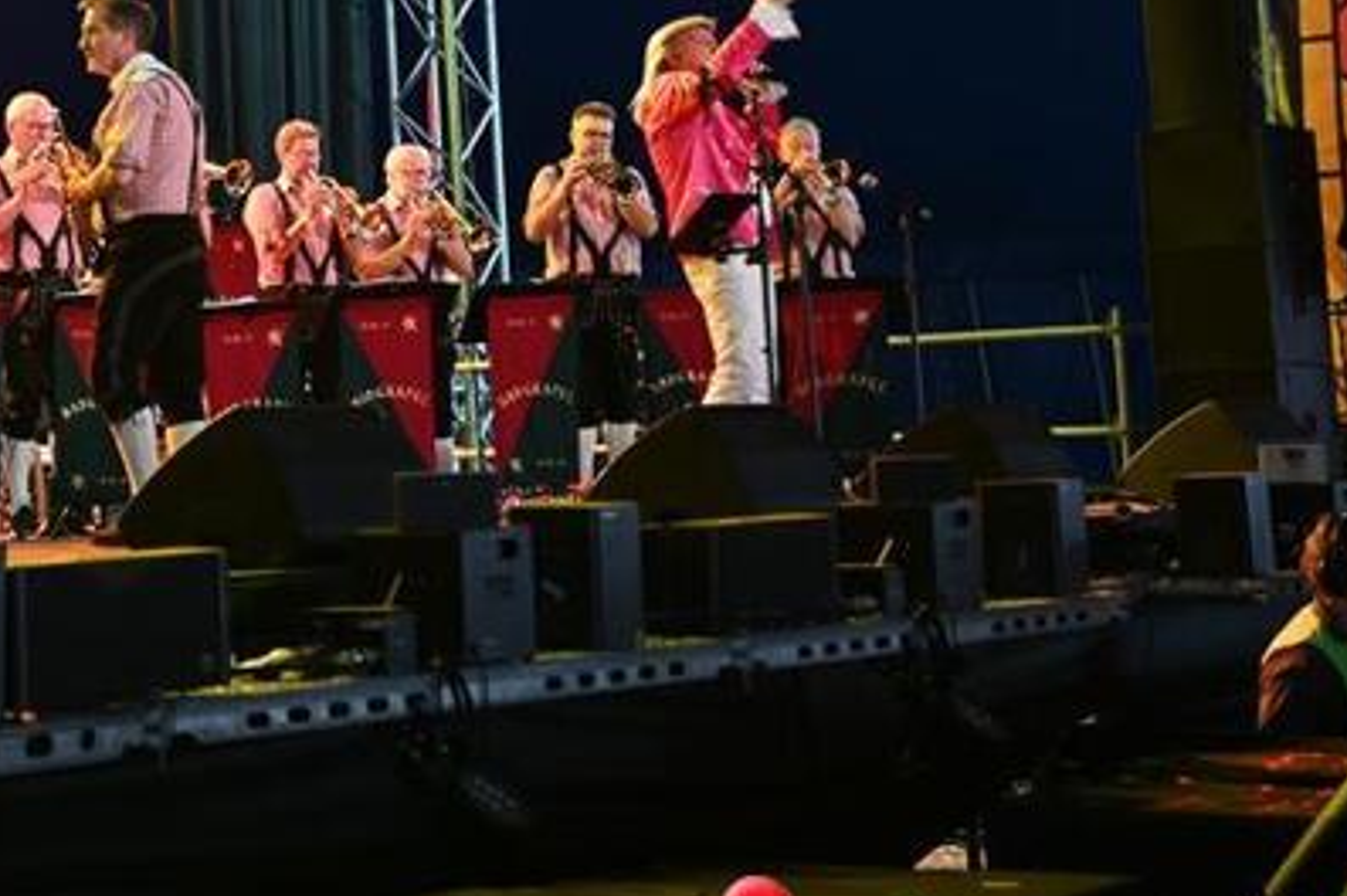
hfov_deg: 22.5
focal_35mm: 85
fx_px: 3178
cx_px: -149
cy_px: 137
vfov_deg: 15.9
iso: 320
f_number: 3.2
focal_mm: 34
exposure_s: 1/40
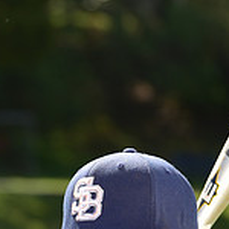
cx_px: 155
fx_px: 3188
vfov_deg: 4.1
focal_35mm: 426
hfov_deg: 4.1
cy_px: 307
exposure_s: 1/250
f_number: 5.6
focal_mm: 130
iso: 100
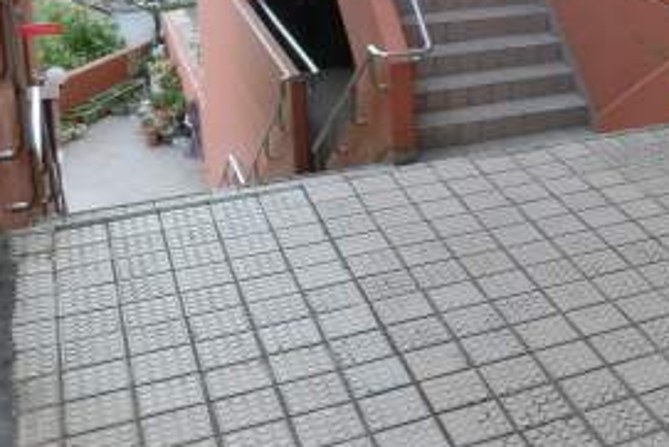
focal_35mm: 59
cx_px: 743
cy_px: 5
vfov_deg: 22.2
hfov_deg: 30.3
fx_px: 1097
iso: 80
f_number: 3
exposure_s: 1/125
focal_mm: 4.24
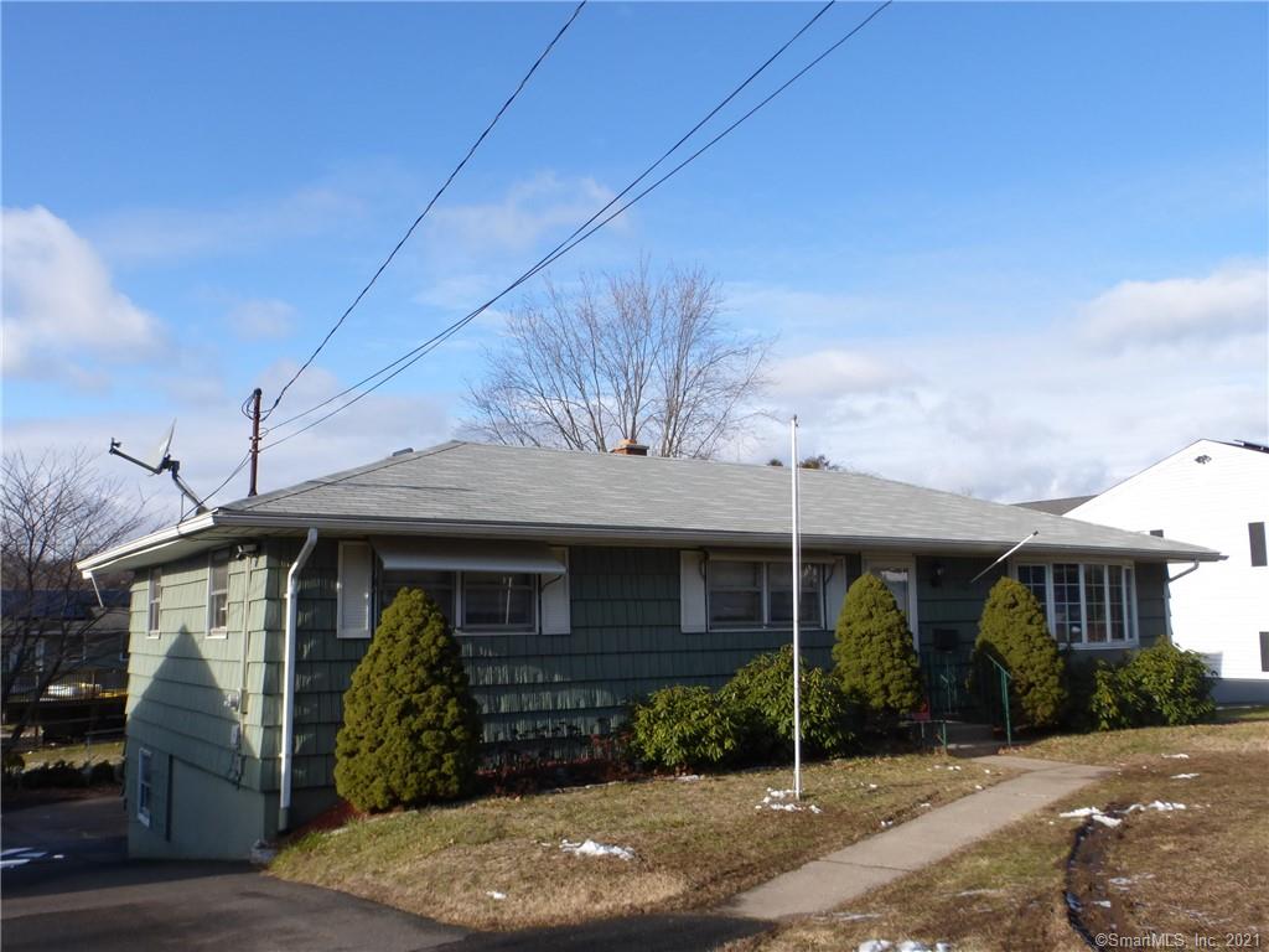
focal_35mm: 31
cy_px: 476
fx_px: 1136
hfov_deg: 58.4
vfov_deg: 45.4
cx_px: 634
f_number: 4
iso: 100
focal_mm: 5.4
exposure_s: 1/640
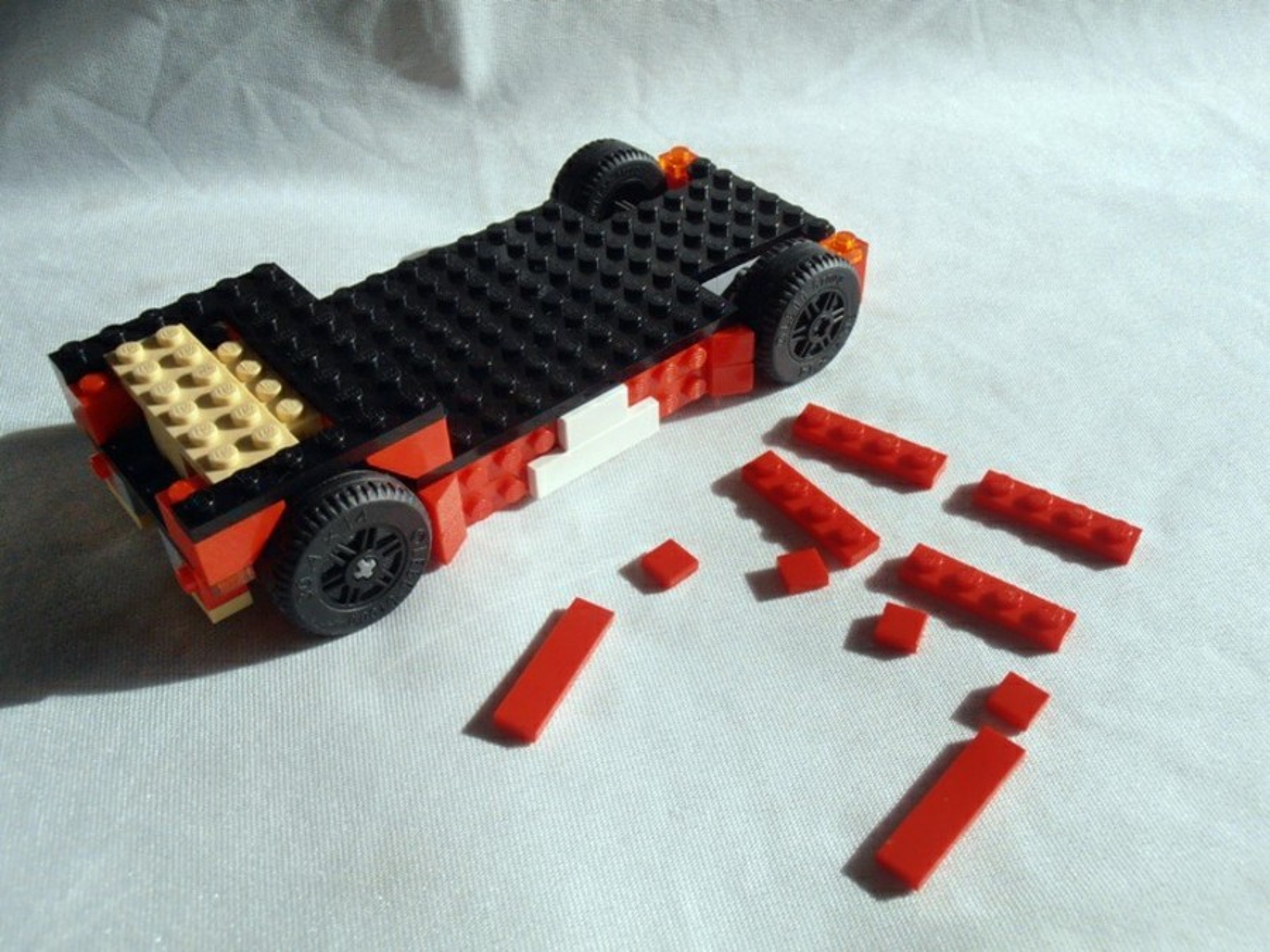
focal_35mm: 37
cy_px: 476
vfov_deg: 38.7
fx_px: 1357
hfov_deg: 50.1
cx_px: 635
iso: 80
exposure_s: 1/1250
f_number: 3.9
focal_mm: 6.61
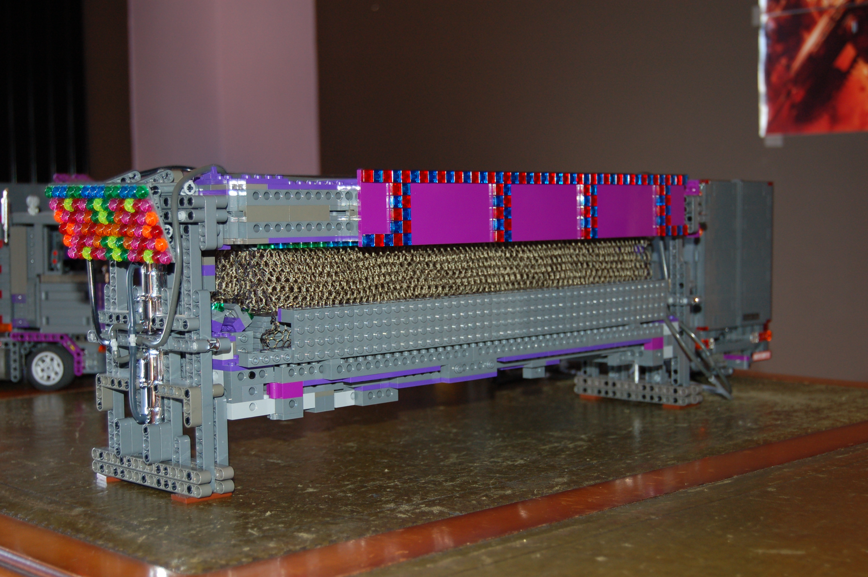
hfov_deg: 35.1
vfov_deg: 23.7
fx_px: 1373
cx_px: 434
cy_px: 288
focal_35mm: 57
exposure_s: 1/60
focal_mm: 38
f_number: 4.8
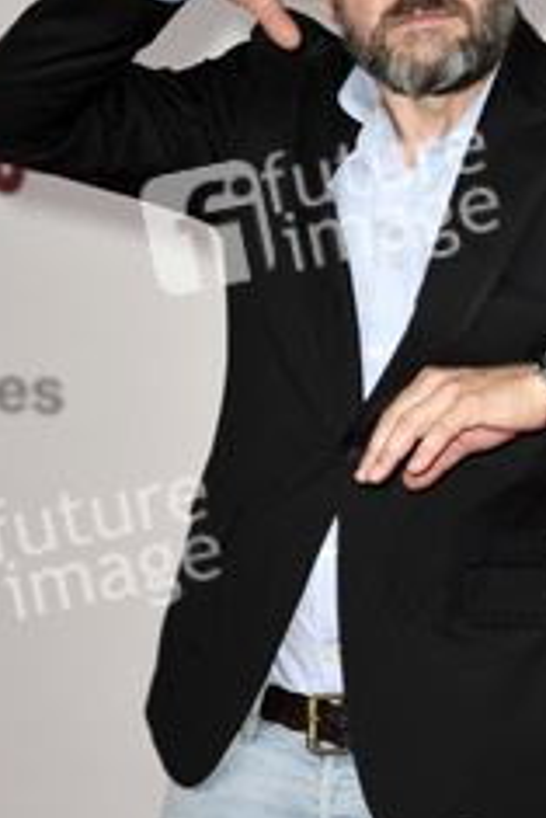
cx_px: 423
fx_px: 4838
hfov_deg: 6.5
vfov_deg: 9.7
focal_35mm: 213
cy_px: 386
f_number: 5.6
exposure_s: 1/250
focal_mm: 125
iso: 400
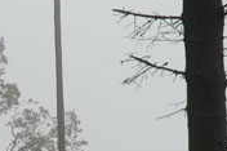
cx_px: 90
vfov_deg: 2.9
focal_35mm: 478
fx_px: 3011
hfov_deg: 4.3
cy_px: 204
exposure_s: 1/100
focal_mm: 70
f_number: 5
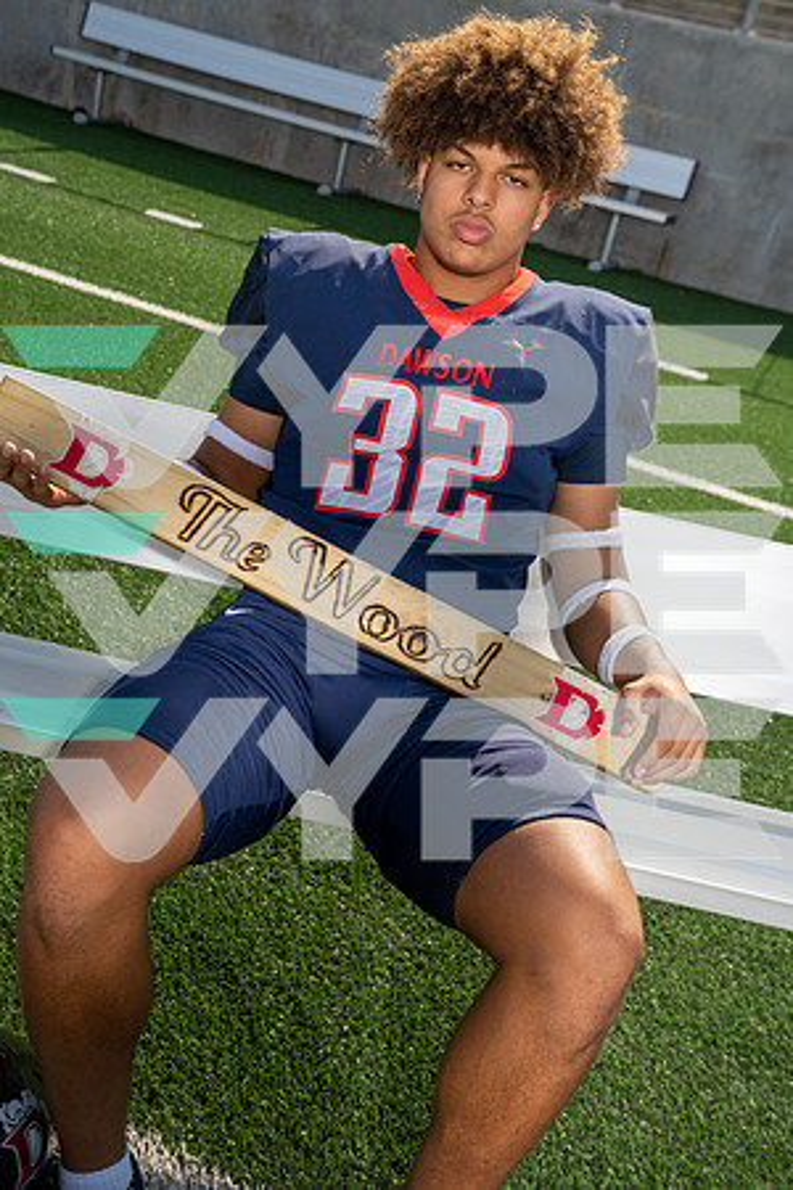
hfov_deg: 30.5
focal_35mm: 44
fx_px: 1454
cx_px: 396
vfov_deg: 44.5
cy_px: 595
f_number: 6.3
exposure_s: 1/250
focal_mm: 44
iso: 100
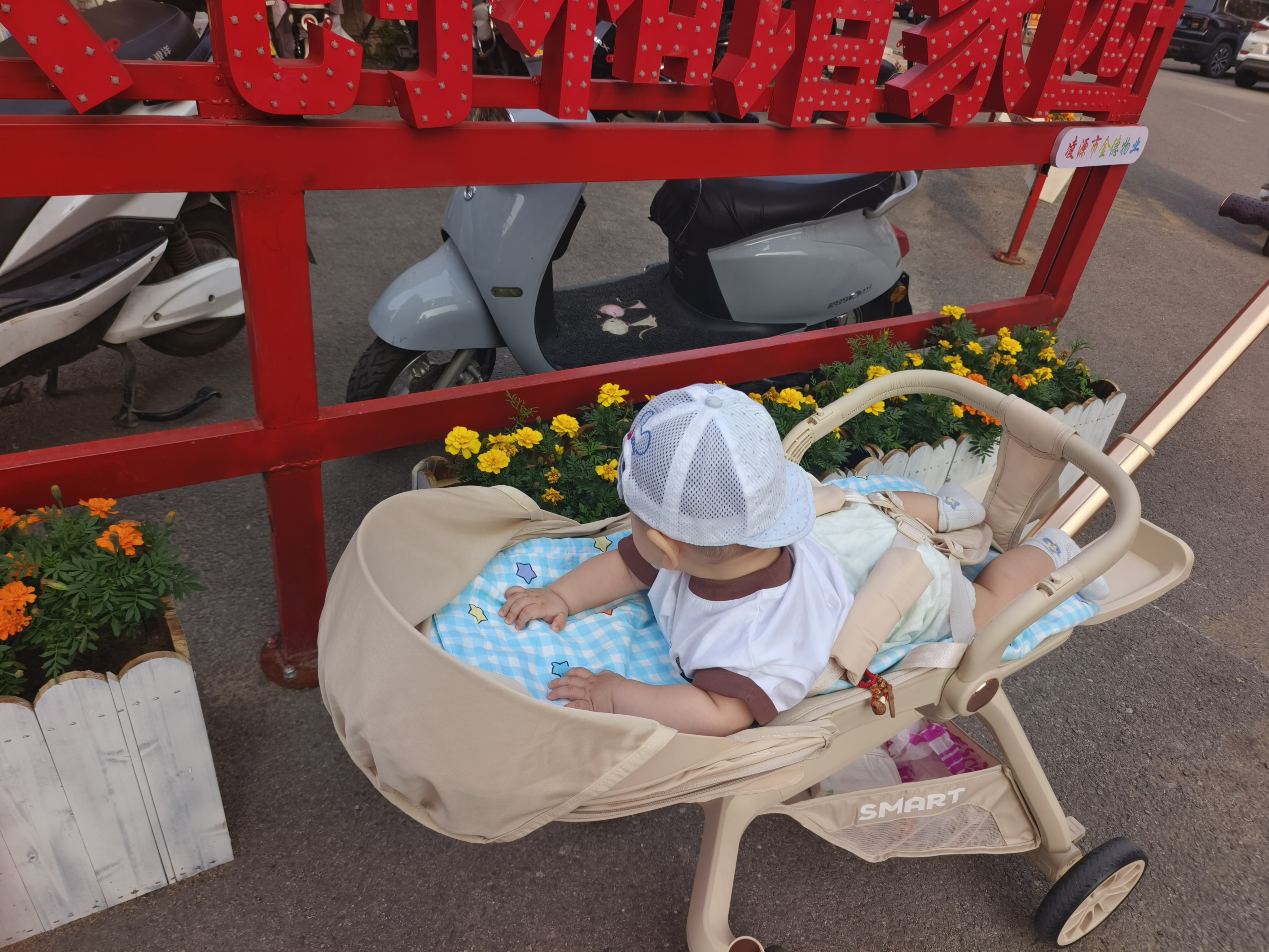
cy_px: 476
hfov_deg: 73.9
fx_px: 843
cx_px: 634
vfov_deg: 58.9
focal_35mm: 23
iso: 100
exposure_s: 1/242
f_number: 1.75
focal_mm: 5.5
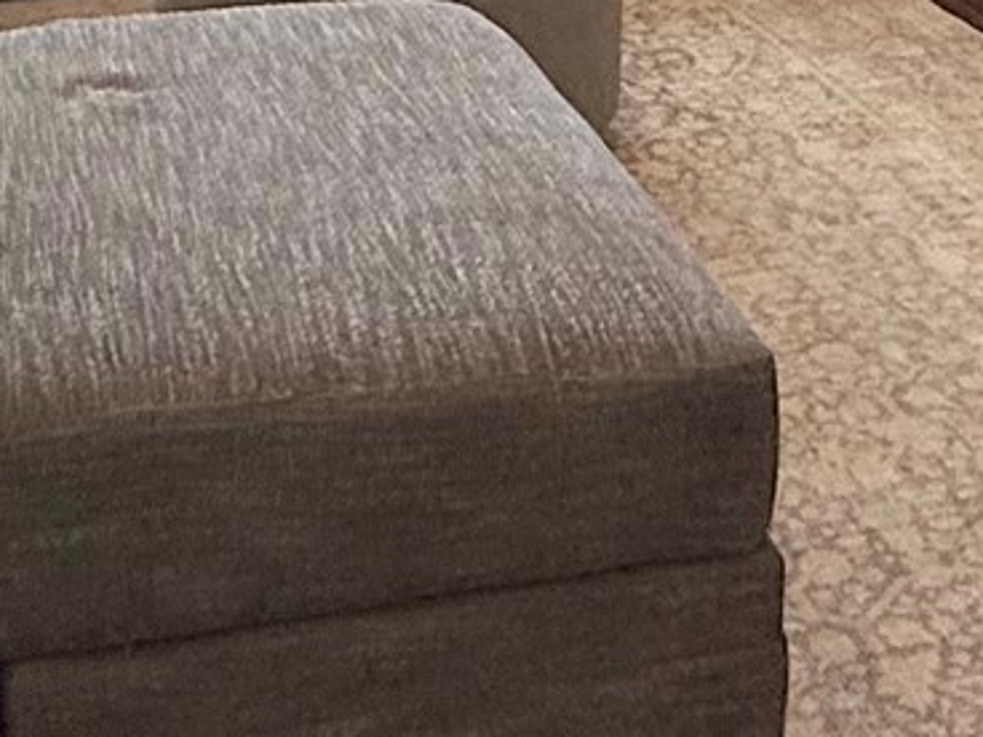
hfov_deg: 25.0
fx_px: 2215
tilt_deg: -4.4
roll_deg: -1.4
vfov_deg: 16.2
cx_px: 478
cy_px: -545
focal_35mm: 78
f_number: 2.2
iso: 125
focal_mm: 2.22
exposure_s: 1/120
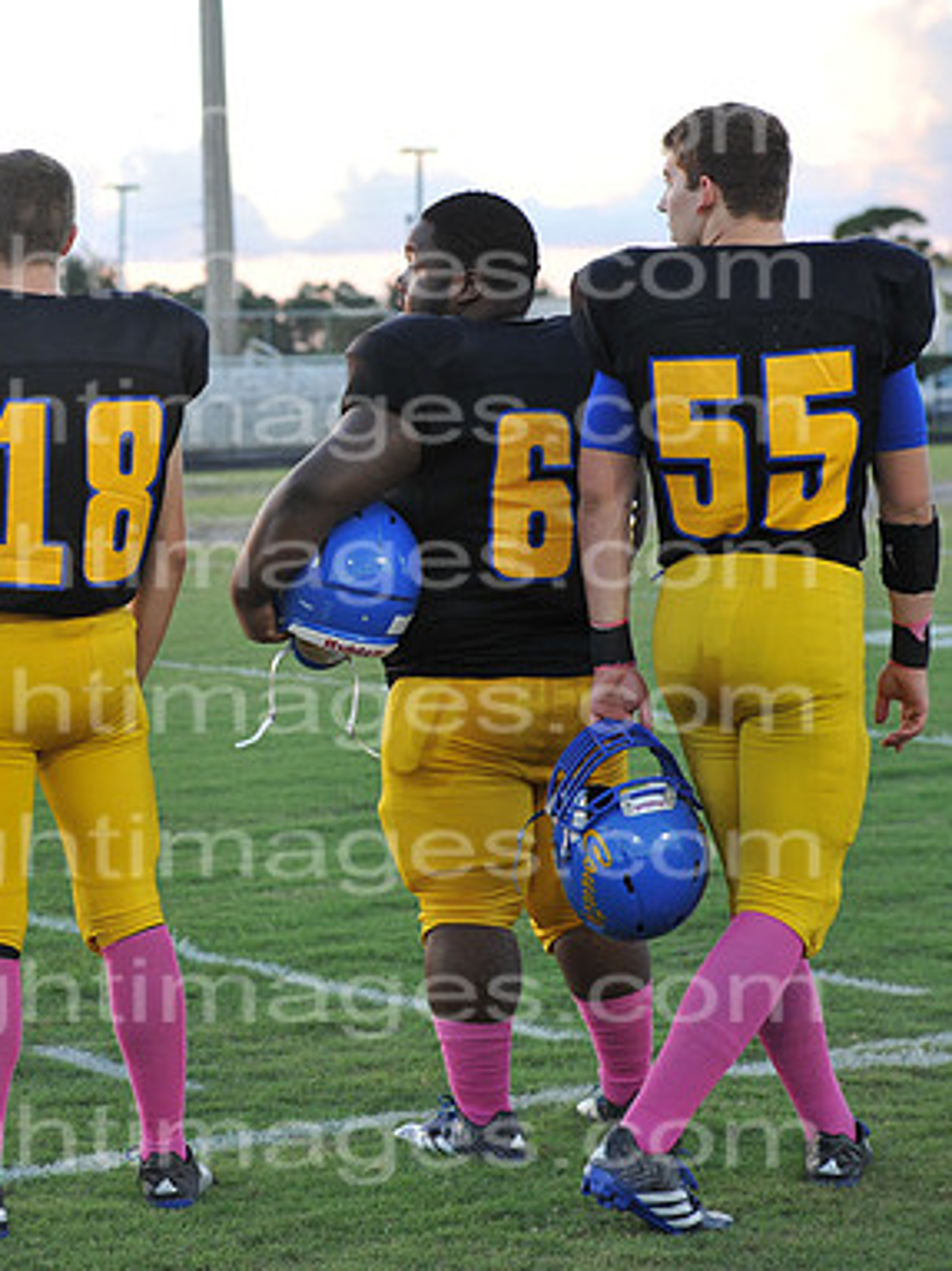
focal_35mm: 102
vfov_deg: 19.3
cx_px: 73
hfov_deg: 14.3
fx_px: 3742
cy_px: 637
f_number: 4
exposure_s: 1/320
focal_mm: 70
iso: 800
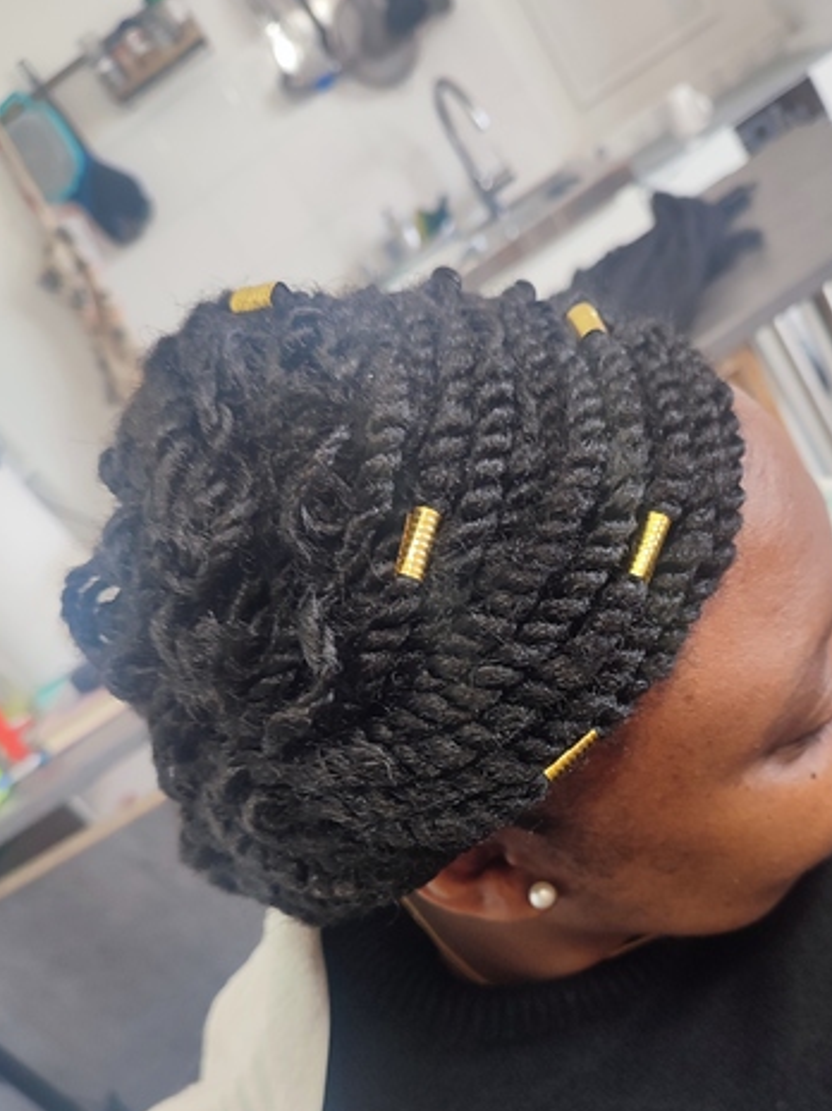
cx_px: 526
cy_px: 679
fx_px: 995
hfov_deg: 45.0
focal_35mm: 31
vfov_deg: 57.8
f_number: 1.89
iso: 271
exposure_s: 1/20
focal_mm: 5.89
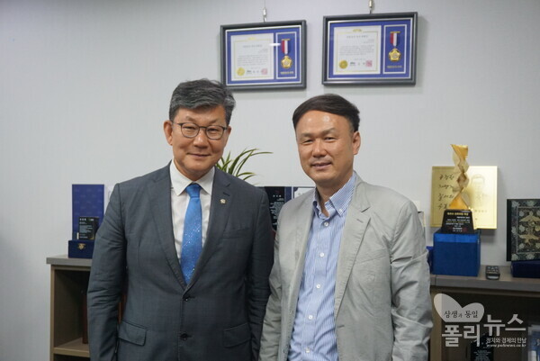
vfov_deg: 30.9
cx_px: 270
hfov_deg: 44.9
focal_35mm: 44
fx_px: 653
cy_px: 180
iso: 1250
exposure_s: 1/160
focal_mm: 29
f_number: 4.5
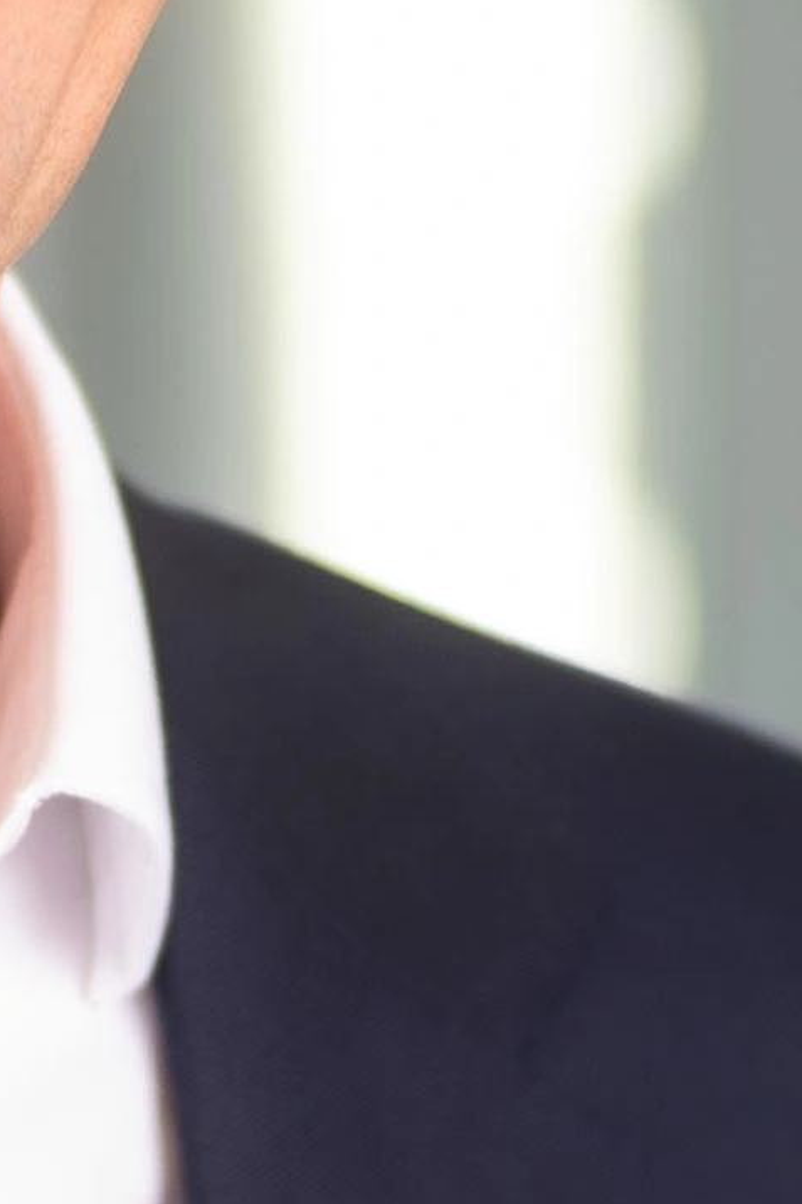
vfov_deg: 4.9
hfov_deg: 3.3
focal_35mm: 419
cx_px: -799
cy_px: 1017
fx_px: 14007
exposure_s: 1/180
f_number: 1.4
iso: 100
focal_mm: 50
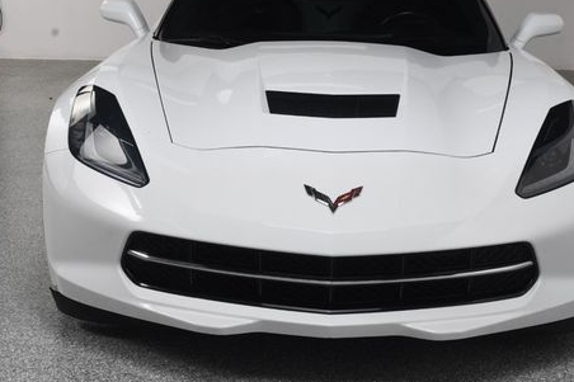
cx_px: 333
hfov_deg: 29.6
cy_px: 154
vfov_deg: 20.0
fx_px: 1084
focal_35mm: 68
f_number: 13
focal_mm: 32
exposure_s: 1/160
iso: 100
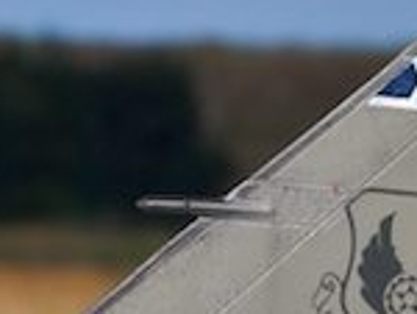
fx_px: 5297
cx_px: 250
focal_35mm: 439
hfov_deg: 4.5
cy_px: 475
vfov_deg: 3.4
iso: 64
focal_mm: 21.5
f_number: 6.5
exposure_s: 1/8
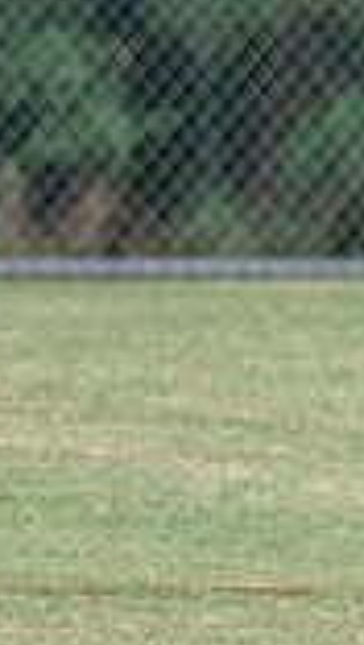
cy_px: -100
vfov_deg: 1.0
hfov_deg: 0.6
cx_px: -346
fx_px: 36058
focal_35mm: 2106
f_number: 3
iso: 250
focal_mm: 200
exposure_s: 1/640
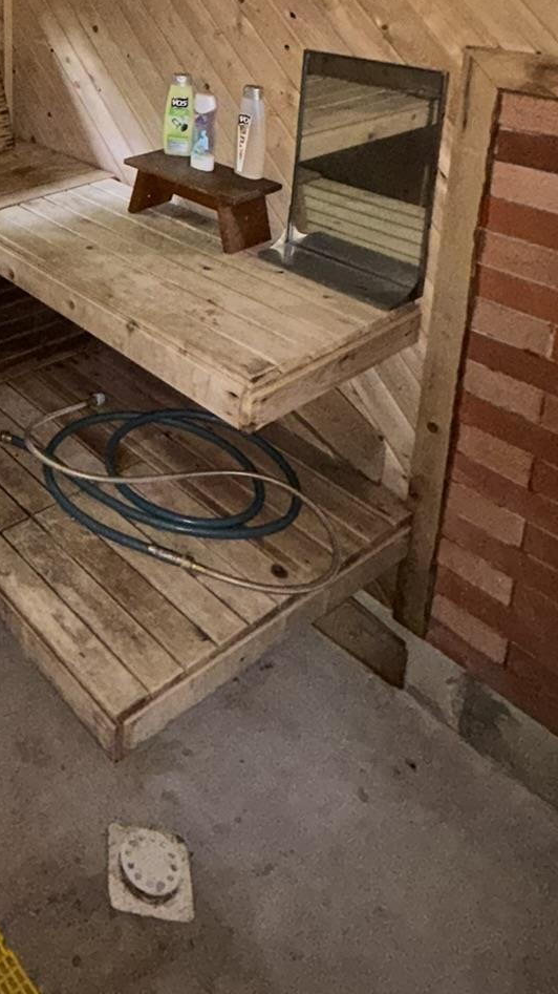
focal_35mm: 33
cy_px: 96
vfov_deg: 52.2
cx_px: -71
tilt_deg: -12.8
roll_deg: +1.8
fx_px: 869
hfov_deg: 31.2
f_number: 2.2
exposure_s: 1/16
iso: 320
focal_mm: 2.22
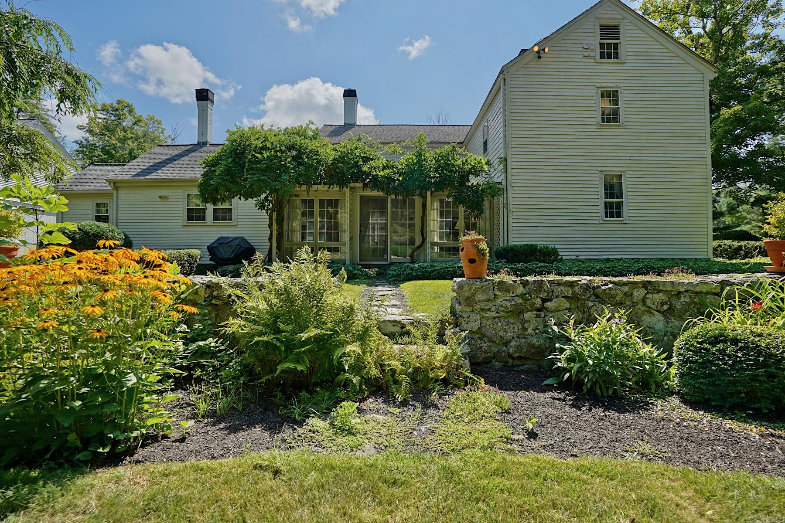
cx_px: 392
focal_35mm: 16
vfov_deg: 73.7
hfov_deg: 96.7
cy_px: 262
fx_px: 349
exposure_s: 1/250
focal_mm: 16
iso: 100
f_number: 8
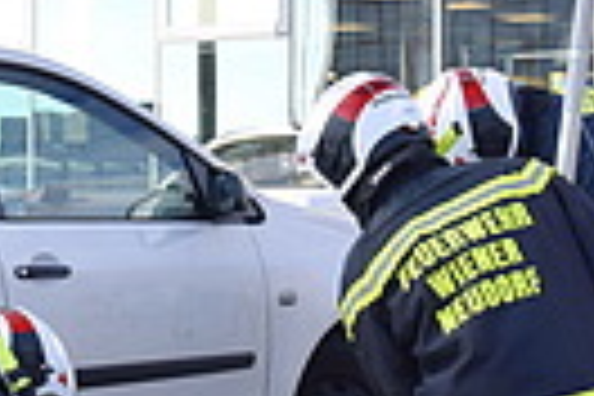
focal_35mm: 130
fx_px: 2145
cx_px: 11
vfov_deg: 10.5
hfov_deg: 15.5
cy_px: 178
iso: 220
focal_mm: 24
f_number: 8
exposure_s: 1/250
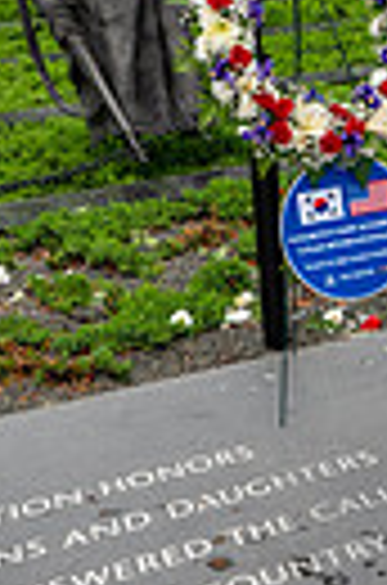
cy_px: 405
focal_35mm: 85
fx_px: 1378
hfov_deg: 15.5
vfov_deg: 23.8
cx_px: 448
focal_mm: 24.5
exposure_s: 1/640
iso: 900
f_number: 8
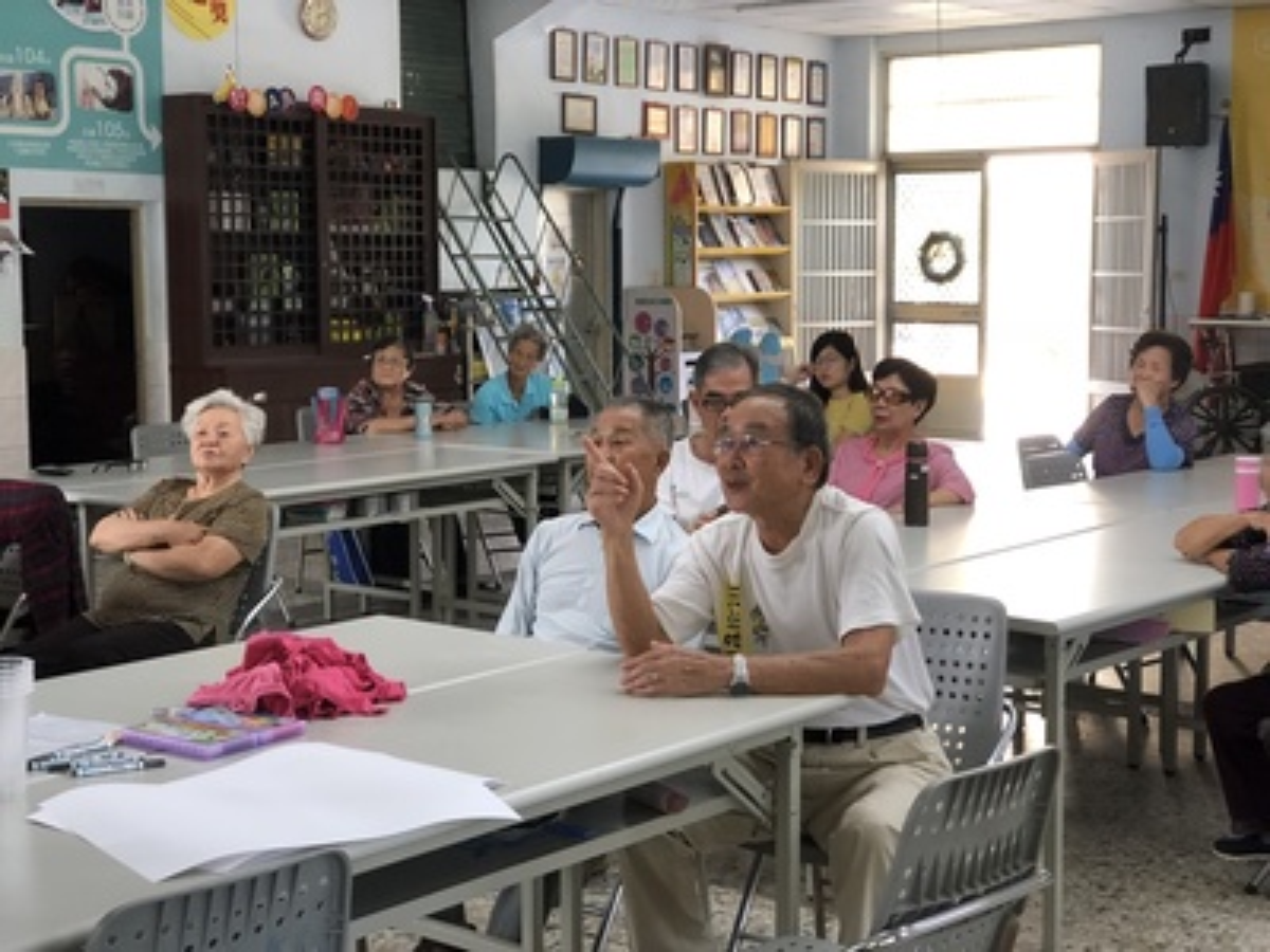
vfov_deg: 25.7
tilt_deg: -8.7
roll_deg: +0.5
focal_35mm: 57
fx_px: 2091
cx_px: 635
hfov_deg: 33.8
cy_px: 476
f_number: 2.8
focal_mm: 6.6
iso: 250
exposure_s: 1/60
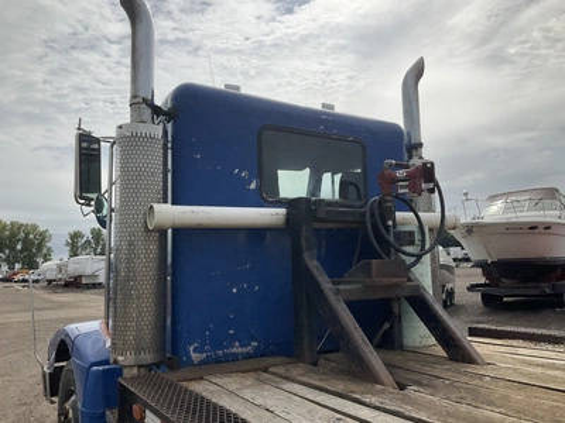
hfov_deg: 61.7
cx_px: 282
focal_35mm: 29
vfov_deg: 48.2
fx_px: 473
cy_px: 212
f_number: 1.8
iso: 25
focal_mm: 3
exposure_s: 1/4065
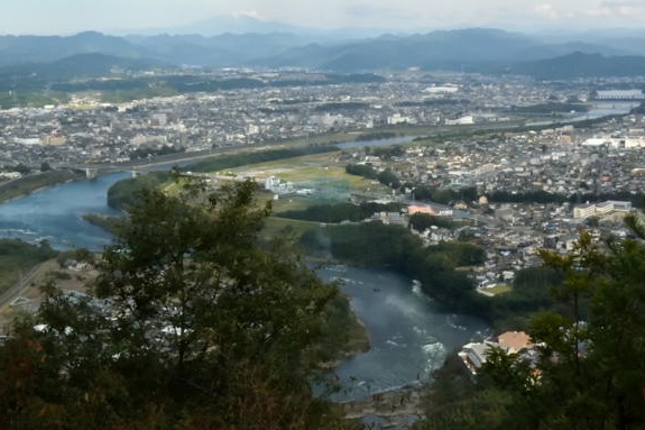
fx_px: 1021
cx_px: 363
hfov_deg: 35.0
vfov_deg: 23.7
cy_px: 142
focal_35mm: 57
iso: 560
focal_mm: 12
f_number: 18
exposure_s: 1/250
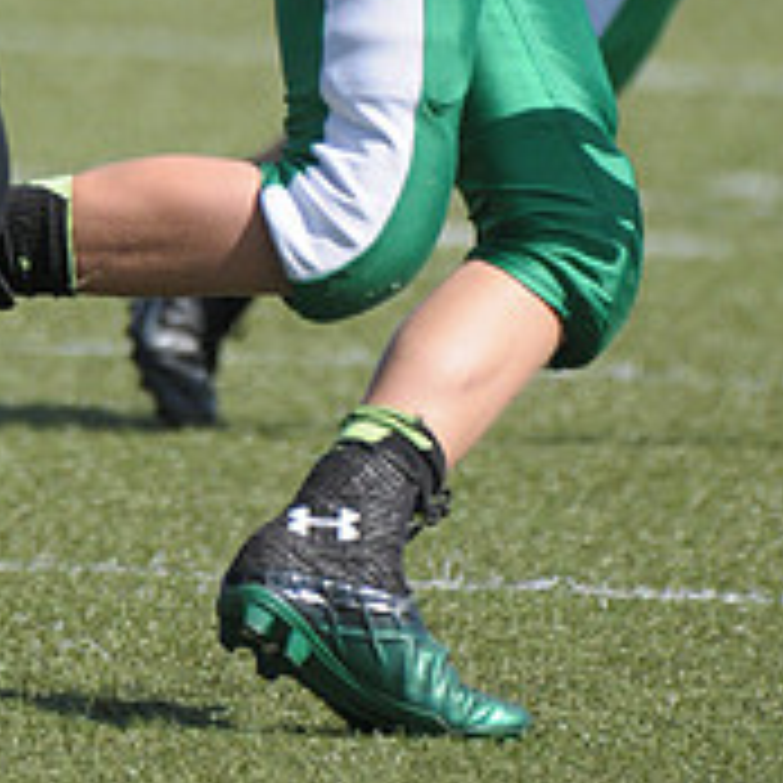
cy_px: -387
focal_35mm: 1443
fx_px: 36928
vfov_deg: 1.2
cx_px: 398
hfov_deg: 1.2
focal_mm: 340
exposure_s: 1/4000
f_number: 4
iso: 640
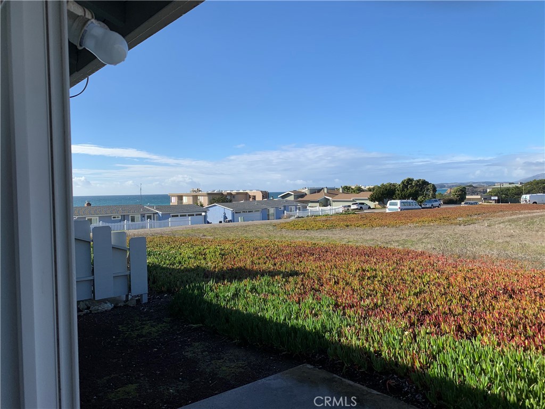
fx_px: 409
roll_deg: +1.0
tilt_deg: -1.1
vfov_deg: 53.1
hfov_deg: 67.3
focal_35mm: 26
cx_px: 272
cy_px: 204
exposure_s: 1/2033
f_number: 1.8
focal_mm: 4.25
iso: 25
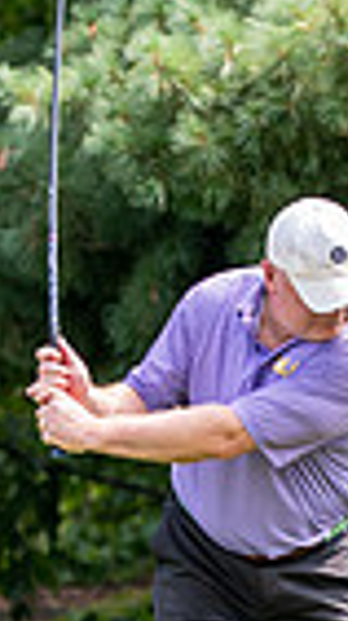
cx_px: 427
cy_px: 636
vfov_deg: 5.4
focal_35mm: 397
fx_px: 6532
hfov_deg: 3.0
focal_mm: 92
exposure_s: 1/800
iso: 320
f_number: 3.2
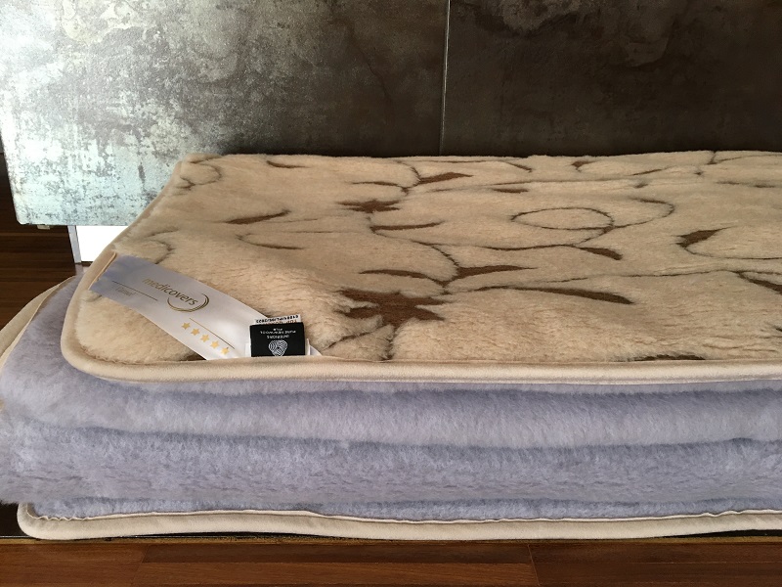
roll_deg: -1.8
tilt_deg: -23.8
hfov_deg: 61.7
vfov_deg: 48.2
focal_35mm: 29
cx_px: 391
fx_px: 655
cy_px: 294
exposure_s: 1/33
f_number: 2.2
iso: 50
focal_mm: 4.15
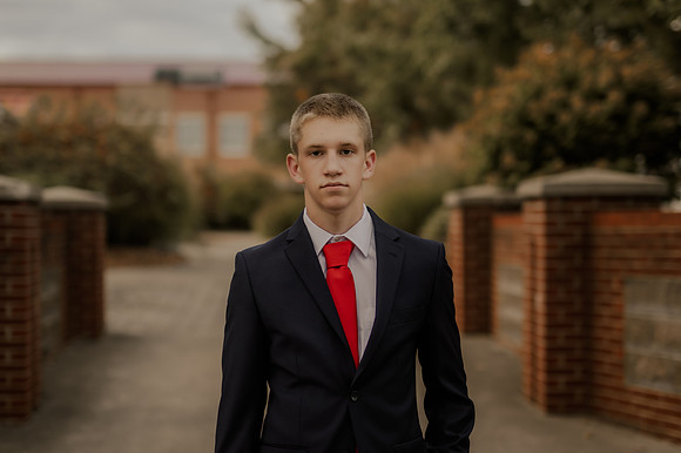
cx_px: 340
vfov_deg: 18.2
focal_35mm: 75
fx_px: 1418
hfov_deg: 27.0
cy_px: 226
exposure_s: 1/320
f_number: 1.4
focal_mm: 50
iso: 100
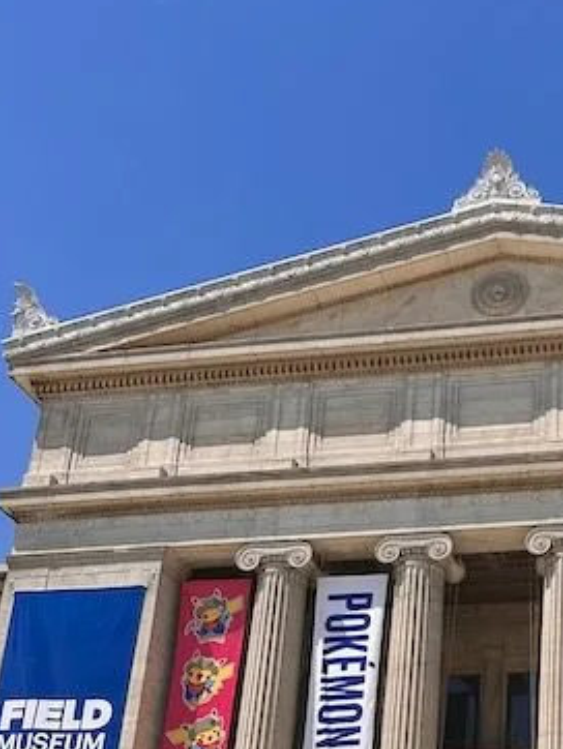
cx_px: 569
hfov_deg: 26.1
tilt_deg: +19.0
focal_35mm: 53
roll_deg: +1.5
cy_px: 701
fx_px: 1148
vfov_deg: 33.8
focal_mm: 6.86
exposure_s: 1/9709
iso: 80
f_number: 1.78
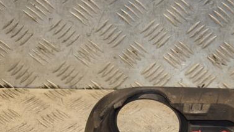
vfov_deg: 9.3
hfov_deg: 16.4
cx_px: 181
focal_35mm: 130
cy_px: 108
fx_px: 807
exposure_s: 1/200
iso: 800
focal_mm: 52
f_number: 5
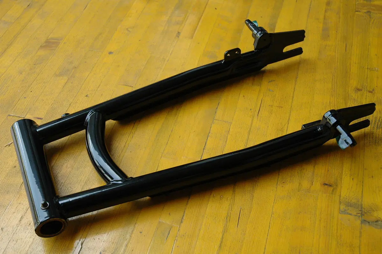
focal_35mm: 51
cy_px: 127
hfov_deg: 38.9
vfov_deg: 26.4
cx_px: 191
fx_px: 541
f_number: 5
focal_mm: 34
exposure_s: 1/80
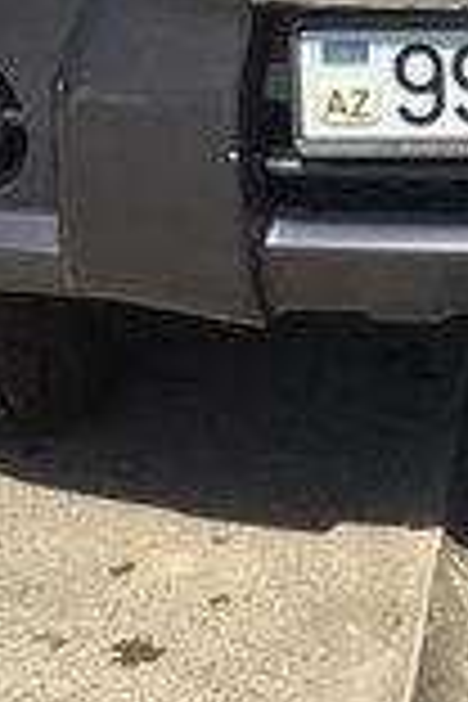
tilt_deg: -7.3
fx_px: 1872
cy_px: -126
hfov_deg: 13.7
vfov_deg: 20.0
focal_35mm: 96
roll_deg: +0.4
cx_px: 603
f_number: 2.2
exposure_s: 1/1721
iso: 32
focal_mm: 4.15
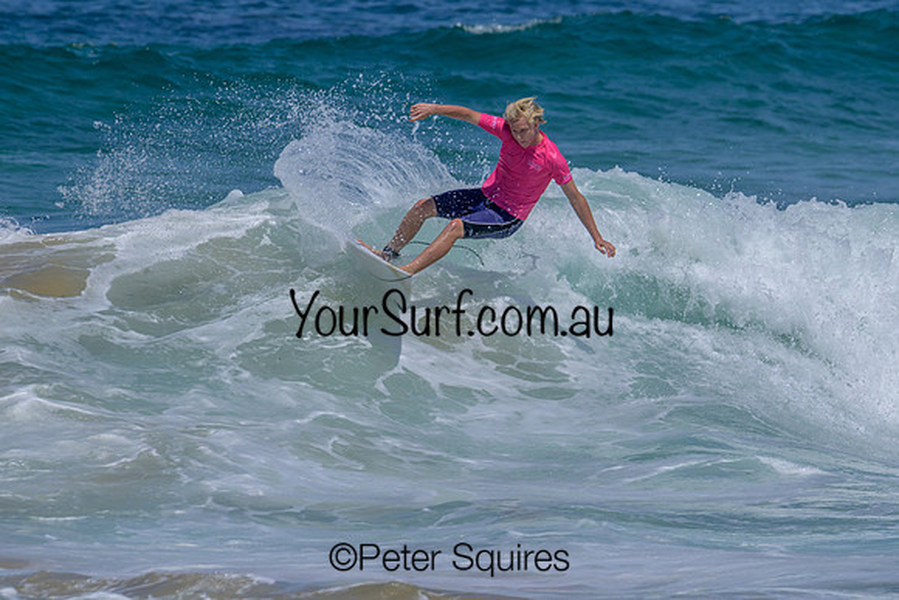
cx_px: 607
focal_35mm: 635
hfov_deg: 3.2
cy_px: 366
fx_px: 15856
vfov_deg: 2.2
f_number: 11
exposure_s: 1/2000
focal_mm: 470
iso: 360
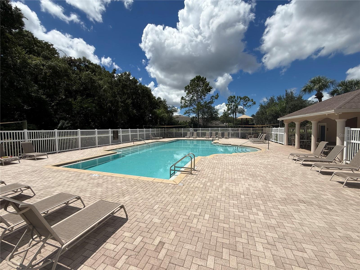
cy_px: 135
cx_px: 180
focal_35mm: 14
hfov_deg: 102.1
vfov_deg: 85.7
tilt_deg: -2.9
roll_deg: +0.3
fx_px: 146
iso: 64
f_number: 2.2
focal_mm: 2.22
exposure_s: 1/5155
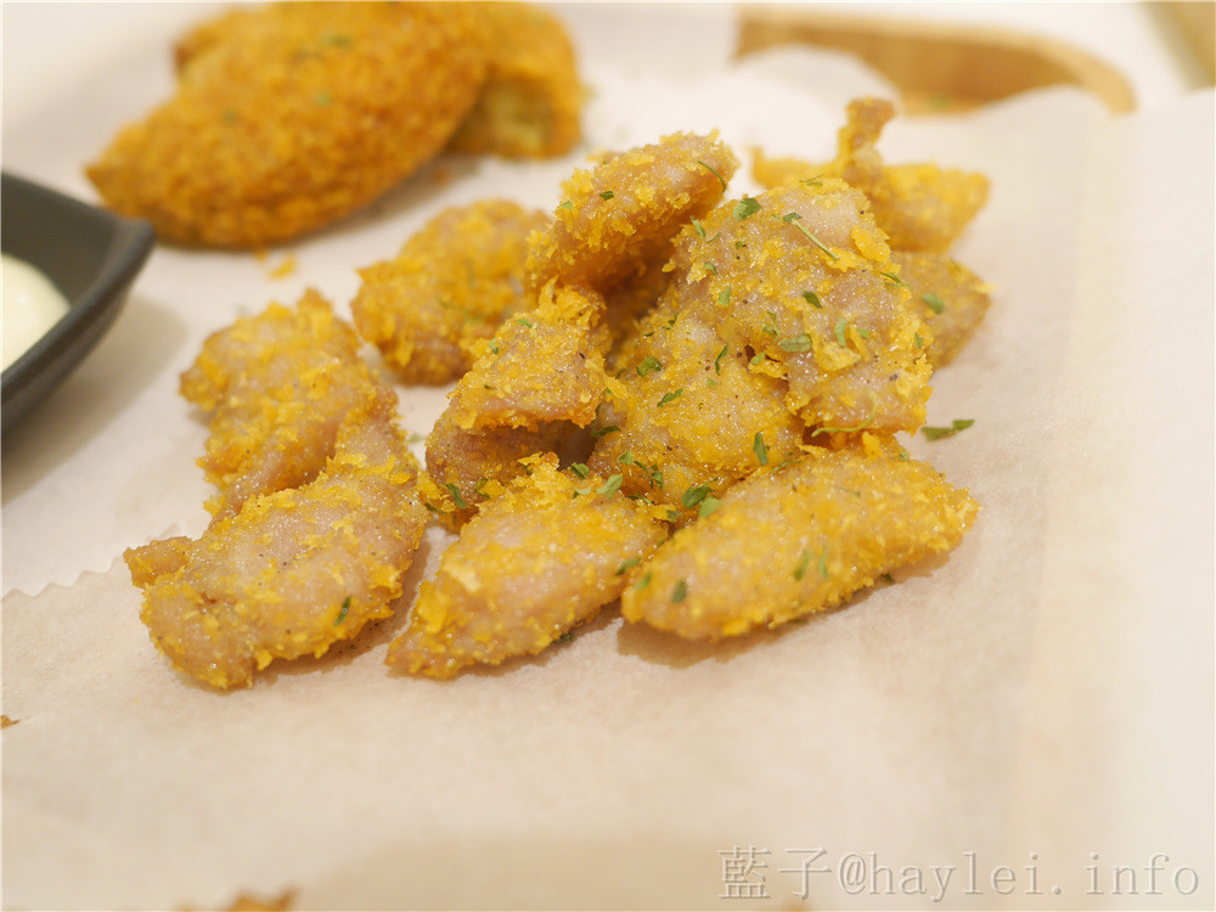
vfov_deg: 46.8
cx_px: 608
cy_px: 456
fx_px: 1054
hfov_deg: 60.0
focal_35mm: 30
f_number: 2.8
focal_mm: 15
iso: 500
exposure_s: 1/60
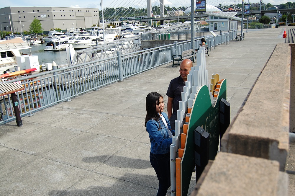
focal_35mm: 30
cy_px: 98
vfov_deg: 43.5
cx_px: 148
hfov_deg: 62.0
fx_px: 246
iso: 200
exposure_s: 1/1000
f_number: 4
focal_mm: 20
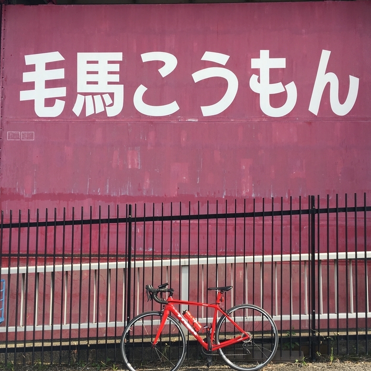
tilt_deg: +2.8
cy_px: 196
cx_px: 183
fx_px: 449
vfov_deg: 44.9
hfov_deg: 44.9
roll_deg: -0.3
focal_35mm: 37
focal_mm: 4.15
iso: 25
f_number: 2.2
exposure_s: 1/686
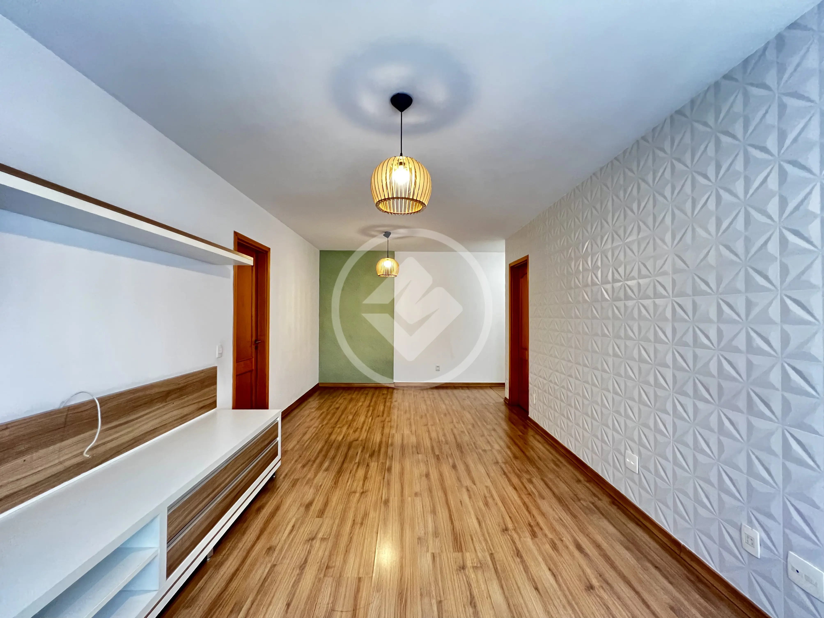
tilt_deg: +0.4
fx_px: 309
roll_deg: +0.1
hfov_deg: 106.2
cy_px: 309
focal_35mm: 13
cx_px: 412
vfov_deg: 89.9
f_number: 1.8
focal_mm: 1.57
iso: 800
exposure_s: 1/60
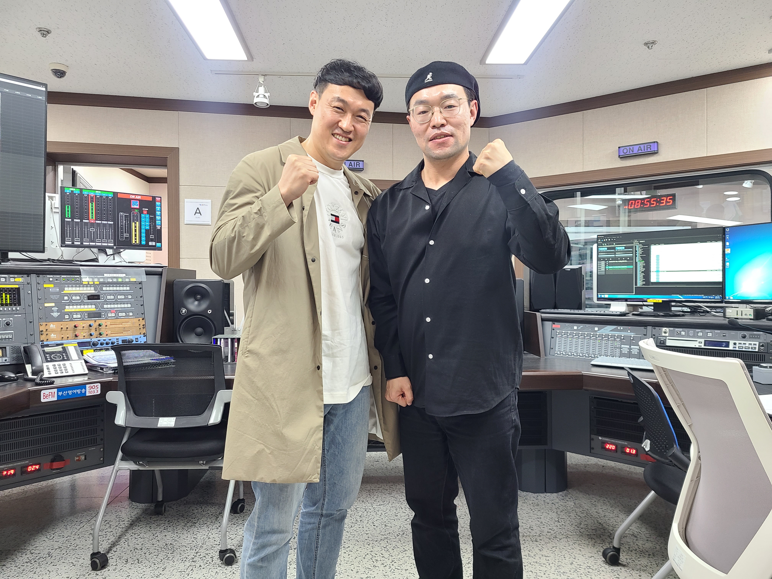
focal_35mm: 26
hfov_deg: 67.3
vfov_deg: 53.1
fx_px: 580
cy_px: 290
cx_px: 386
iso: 200
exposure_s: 1/40
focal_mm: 5.4
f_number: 1.8
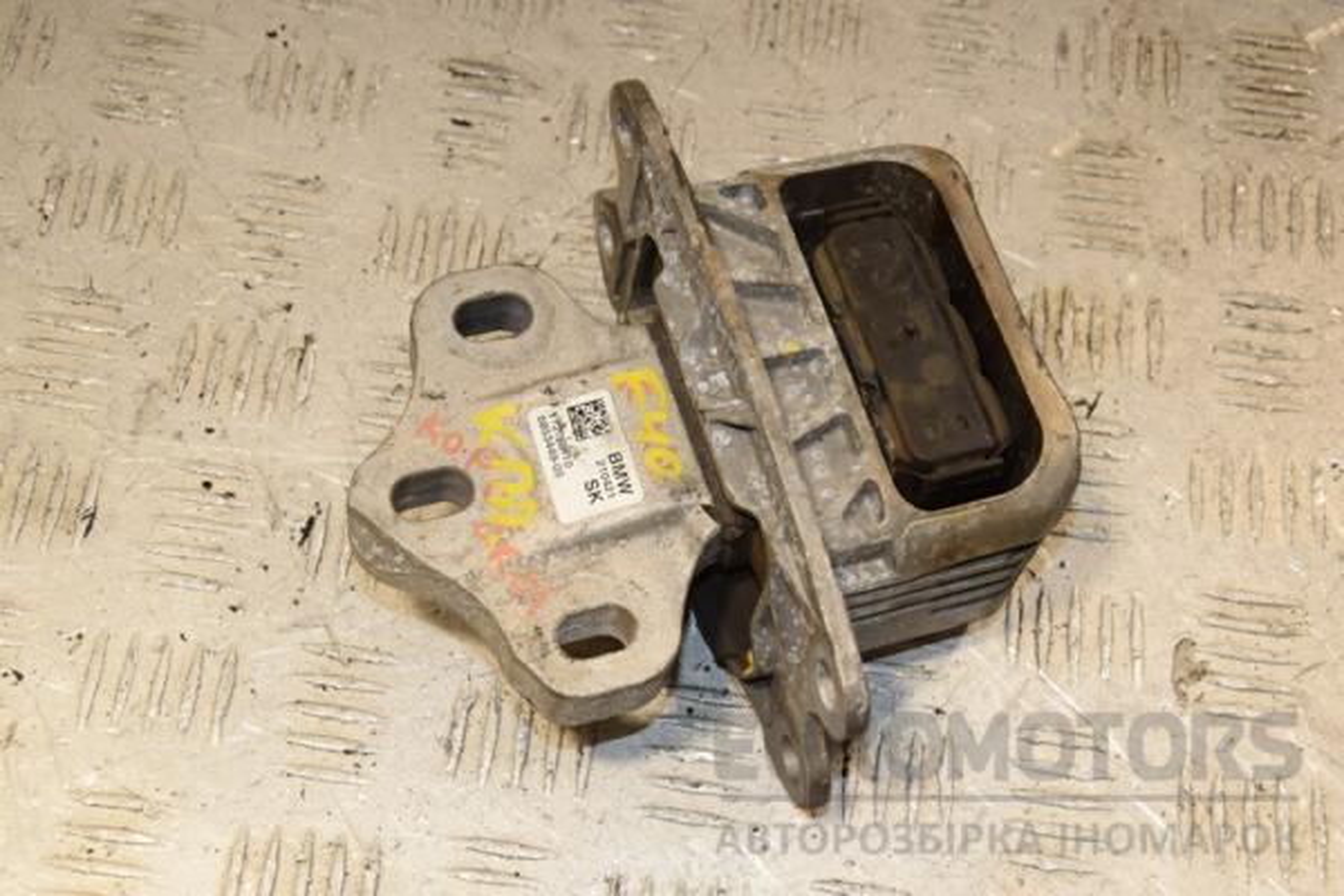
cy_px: 448
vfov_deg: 21.6
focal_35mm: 63
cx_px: 672
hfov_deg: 31.9
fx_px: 2352
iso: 800
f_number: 8
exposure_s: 1/200
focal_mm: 42
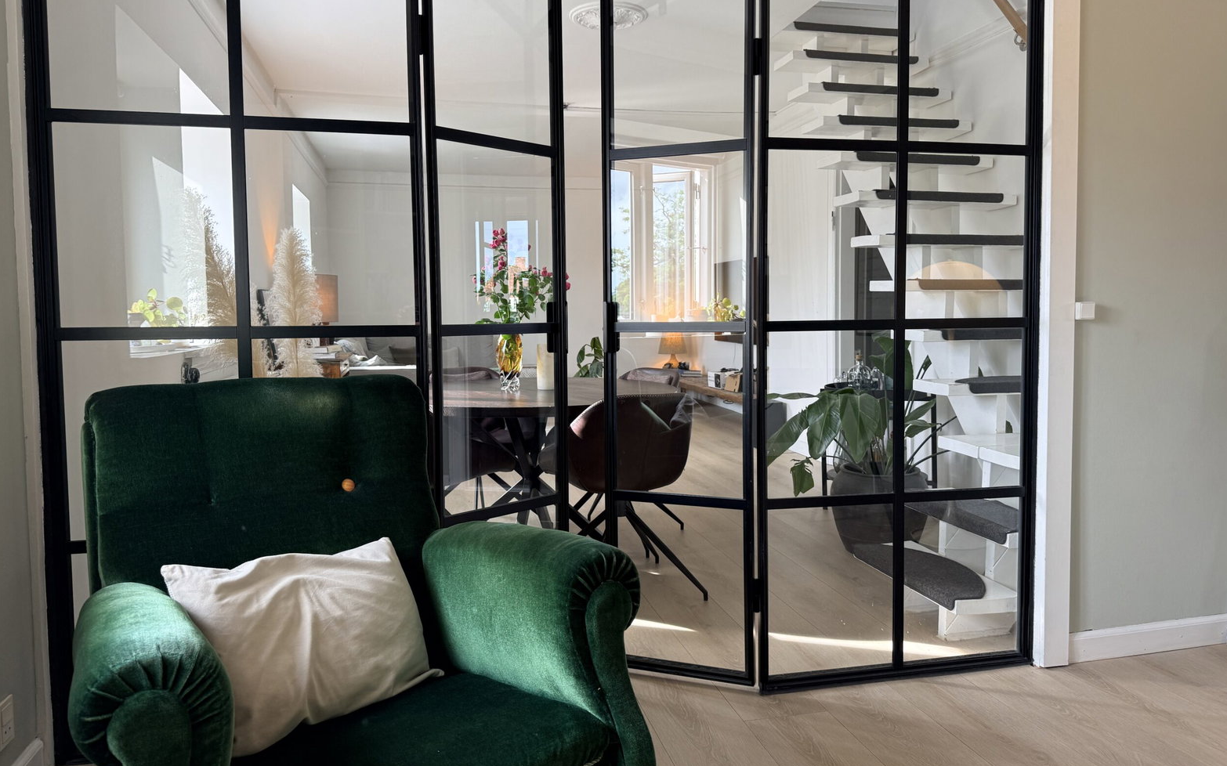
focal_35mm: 26
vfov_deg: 47.5
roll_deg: +0.1
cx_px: 624
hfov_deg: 70.4
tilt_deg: -2.2
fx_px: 869
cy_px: 356
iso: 100
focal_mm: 6.76
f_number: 1.78
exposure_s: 1/111
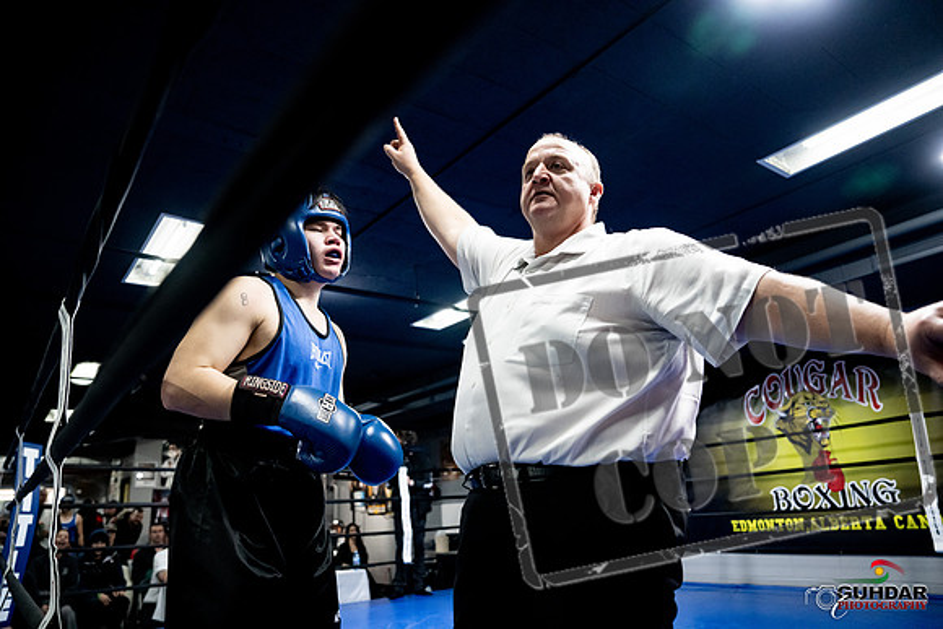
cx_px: 472
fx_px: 629
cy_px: 314
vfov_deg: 53.2
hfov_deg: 73.7
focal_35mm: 24
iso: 8000
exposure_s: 1/1000
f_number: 2.8
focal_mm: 24
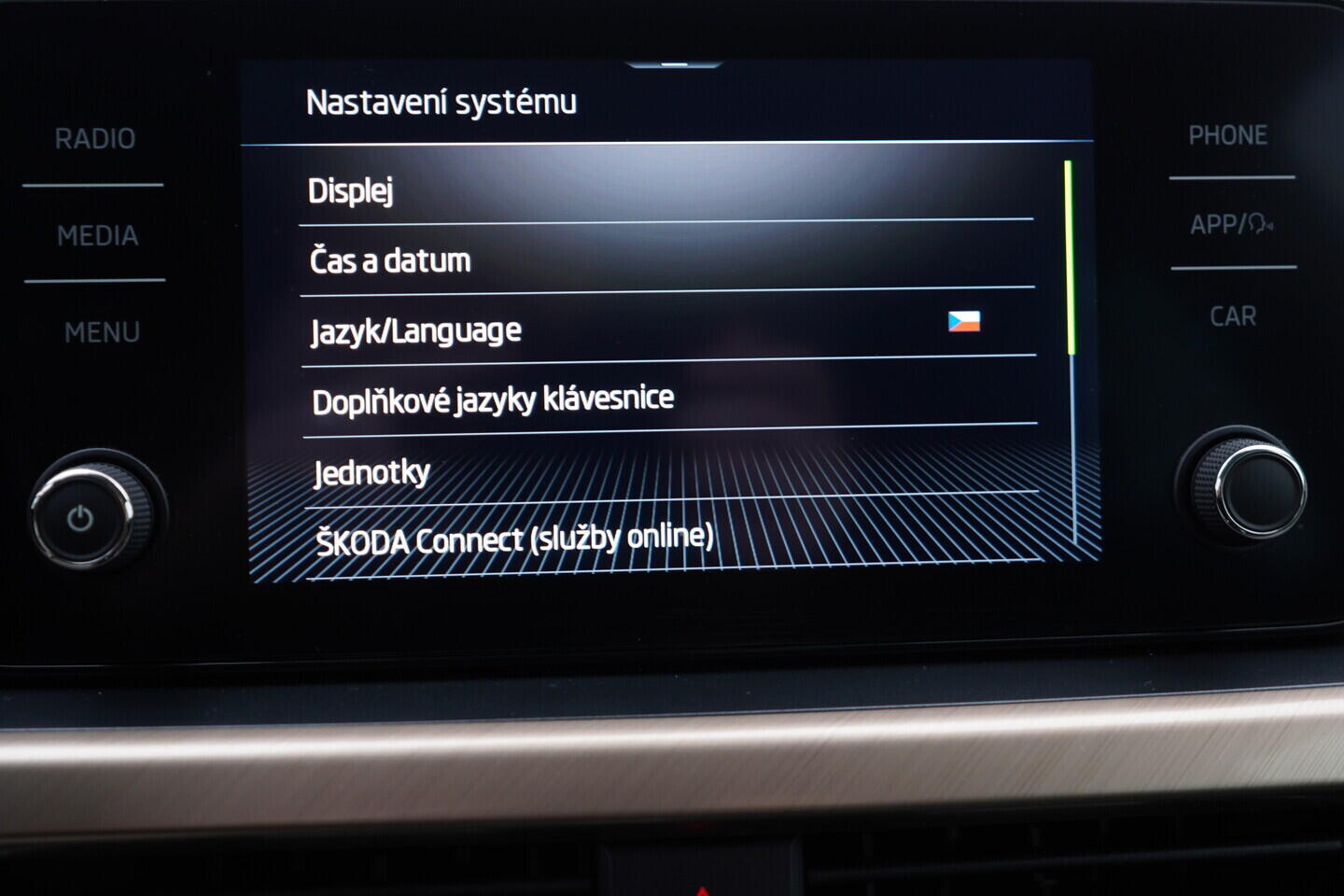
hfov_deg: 53.1
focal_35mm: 36
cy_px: 448
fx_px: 1344
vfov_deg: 36.9
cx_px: 672
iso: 160
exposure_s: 1/40
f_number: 2.8
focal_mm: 24
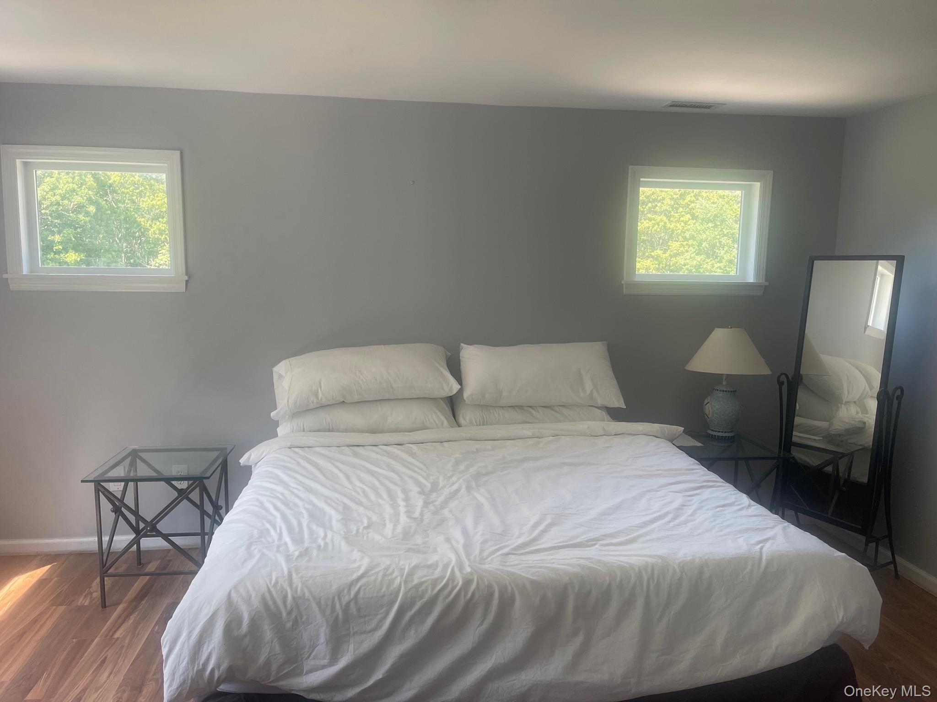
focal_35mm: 25
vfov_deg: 54.9
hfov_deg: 69.4
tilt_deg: -7.9
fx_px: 677
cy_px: 351
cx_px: 468
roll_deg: -0.7
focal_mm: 5.1
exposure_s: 1/121
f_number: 1.6
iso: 64
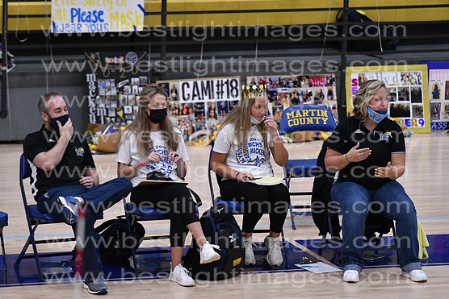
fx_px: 3905
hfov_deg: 6.6
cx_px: 227
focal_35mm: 313
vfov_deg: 4.4
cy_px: 154
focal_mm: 200
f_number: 3.2
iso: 6400
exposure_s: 1/1250
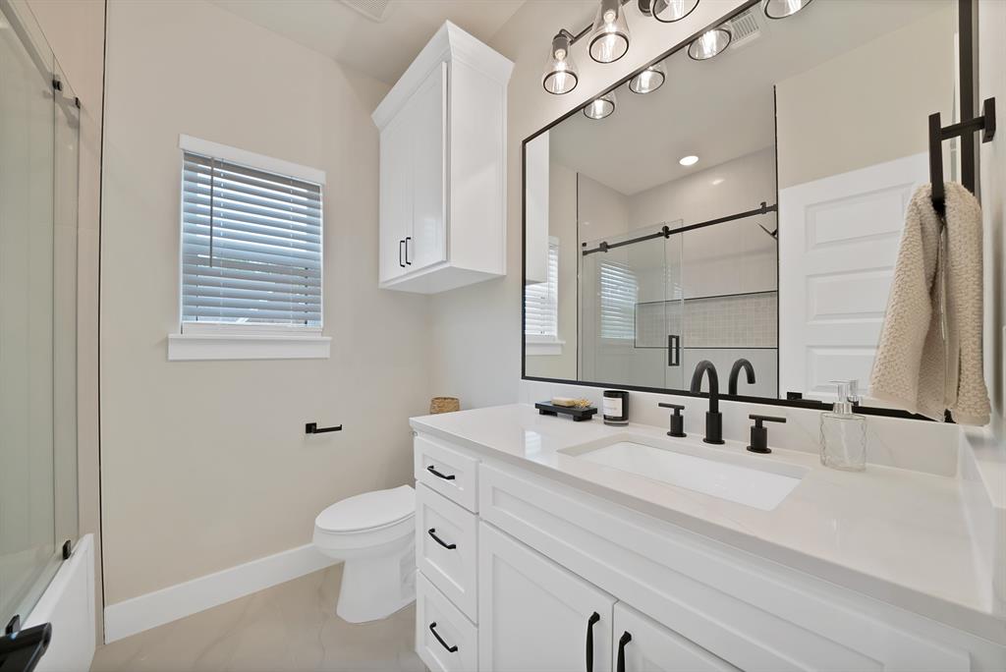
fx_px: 336
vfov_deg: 90.1
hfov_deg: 112.6
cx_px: 503
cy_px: 336
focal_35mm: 12
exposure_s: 1/15
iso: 640
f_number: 9
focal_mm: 12
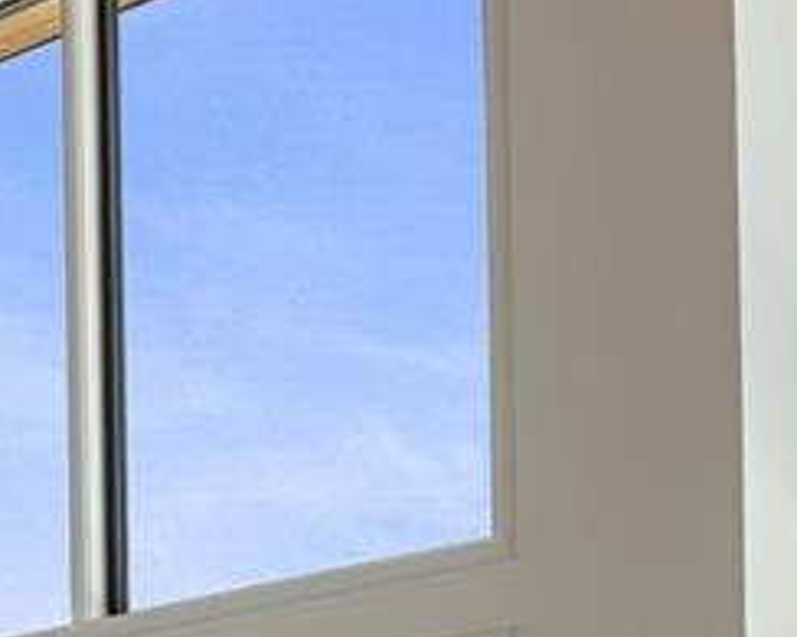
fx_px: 2971
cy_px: 1279
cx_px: -839
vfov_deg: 11.1
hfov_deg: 13.1
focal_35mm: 126
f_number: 9
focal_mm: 16
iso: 100
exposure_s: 1/5
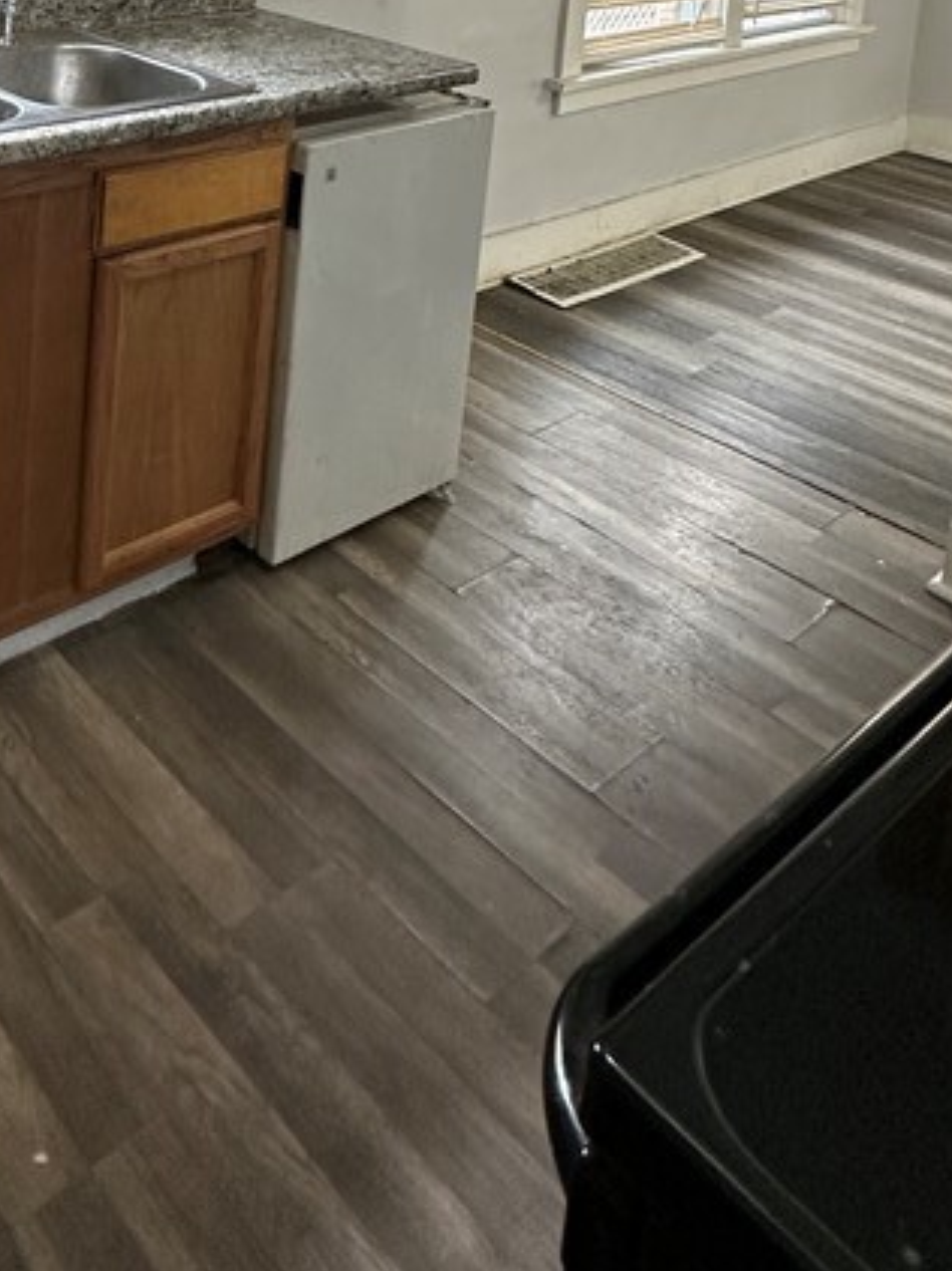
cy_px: -72
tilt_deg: -8.0
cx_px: 63
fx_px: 1248
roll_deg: -3.4
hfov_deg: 38.4
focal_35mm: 34
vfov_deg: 43.8
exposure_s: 1/60
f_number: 2.2
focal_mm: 2.22
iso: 160
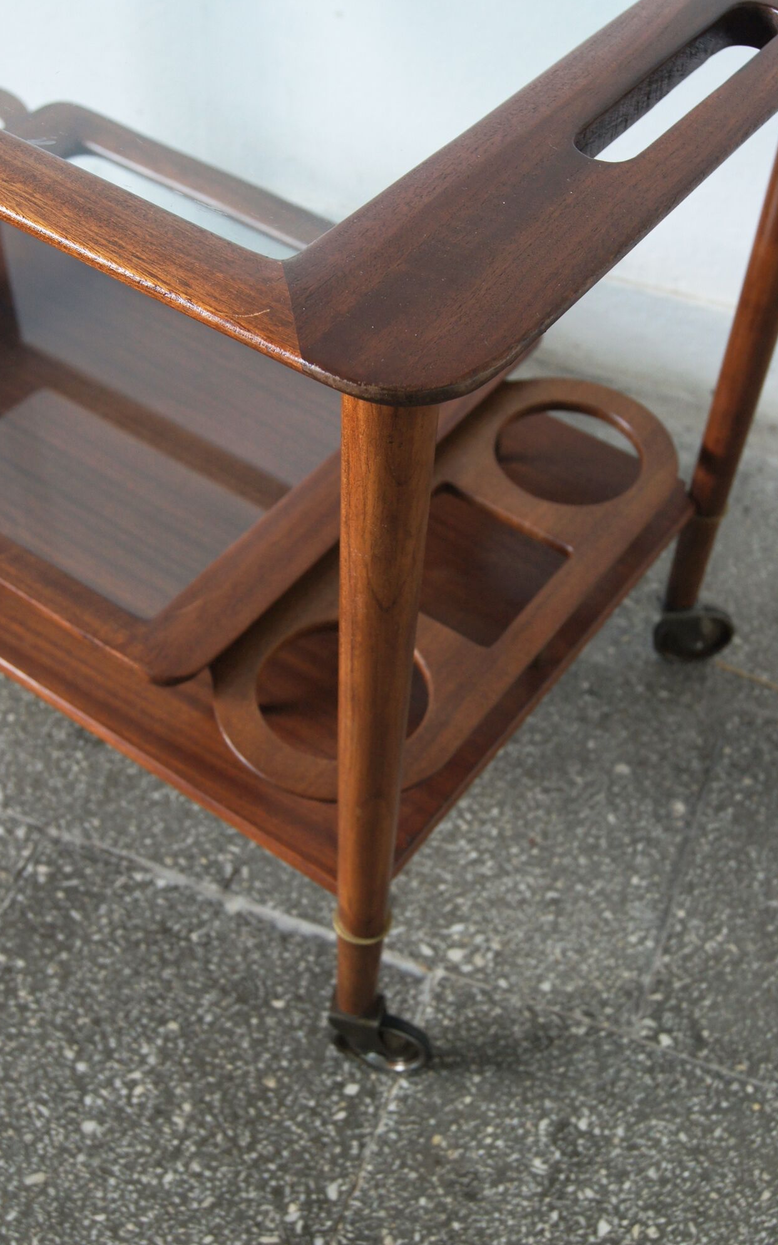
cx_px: 412
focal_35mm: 40
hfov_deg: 32.0
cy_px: 623
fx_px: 1357
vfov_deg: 49.3
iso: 400
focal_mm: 26
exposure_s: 1/25
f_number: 5.6
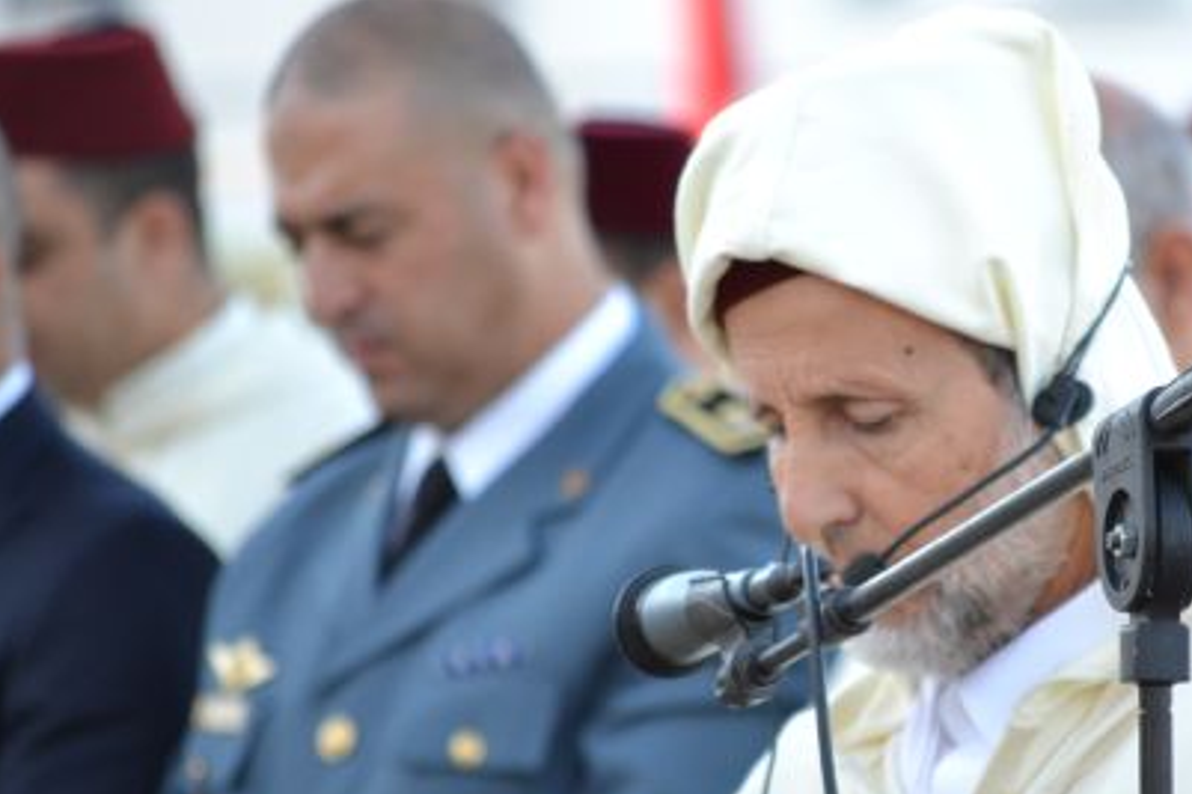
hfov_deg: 4.3
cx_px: 939
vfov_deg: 2.9
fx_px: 15853
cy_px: 532
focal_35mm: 479
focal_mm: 200
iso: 400
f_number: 5.6
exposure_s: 1/200
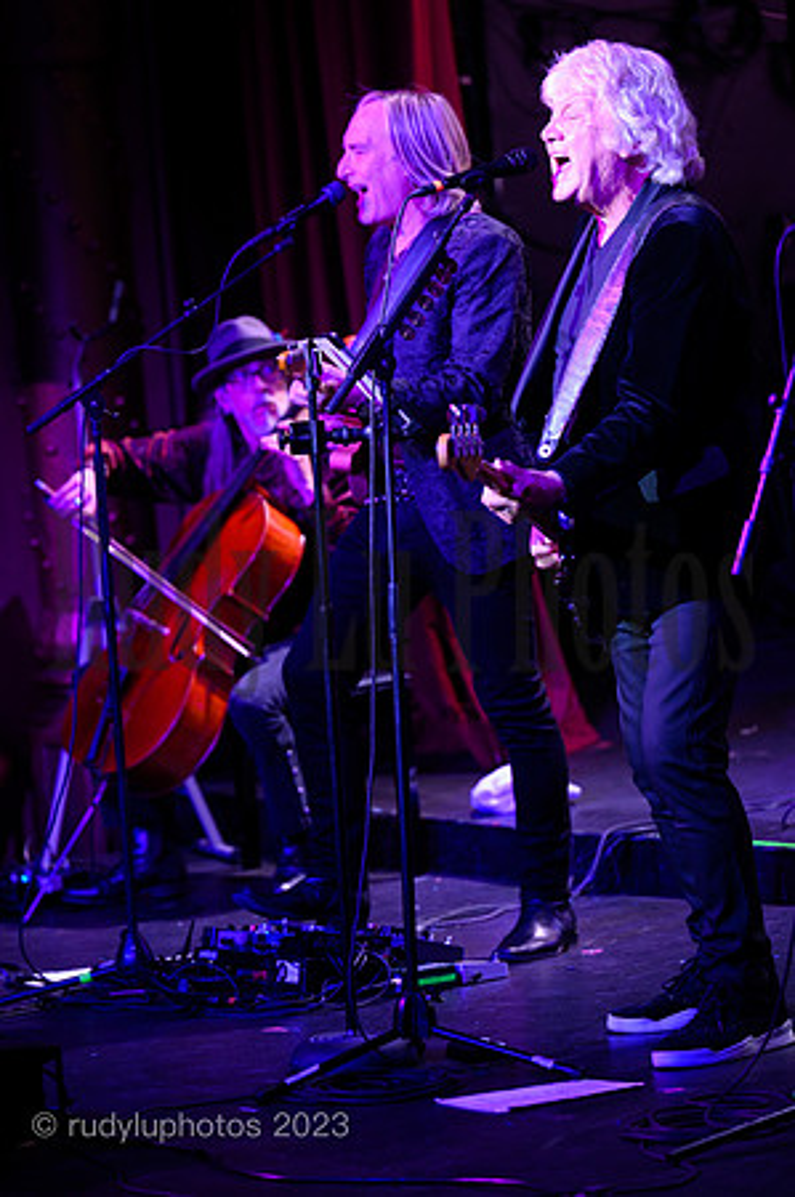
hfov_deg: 8.6
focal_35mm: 160
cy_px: 598
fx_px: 5312
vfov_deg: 12.9
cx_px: 398
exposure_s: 1/100
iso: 2000
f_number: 3.5
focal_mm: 160
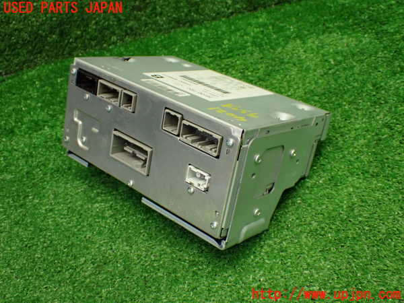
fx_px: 514
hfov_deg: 42.9
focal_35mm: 44
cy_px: 152
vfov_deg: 32.9
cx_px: 202
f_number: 2.9
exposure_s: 1/125
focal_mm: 7.84
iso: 800
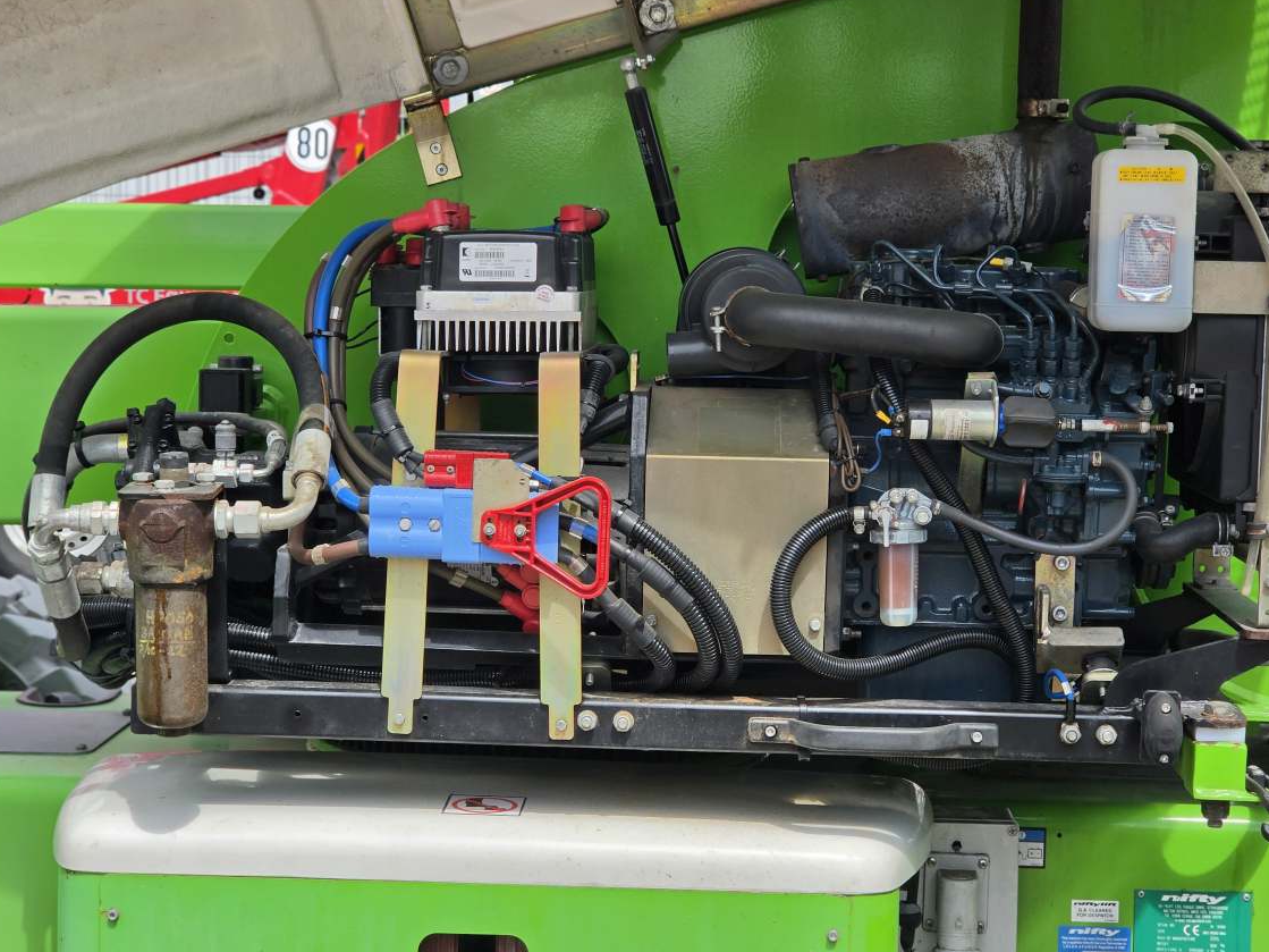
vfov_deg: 19.9
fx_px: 2713
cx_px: 665
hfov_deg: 26.3
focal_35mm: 74
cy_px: 446
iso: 25
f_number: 2.4
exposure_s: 1/594
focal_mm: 7
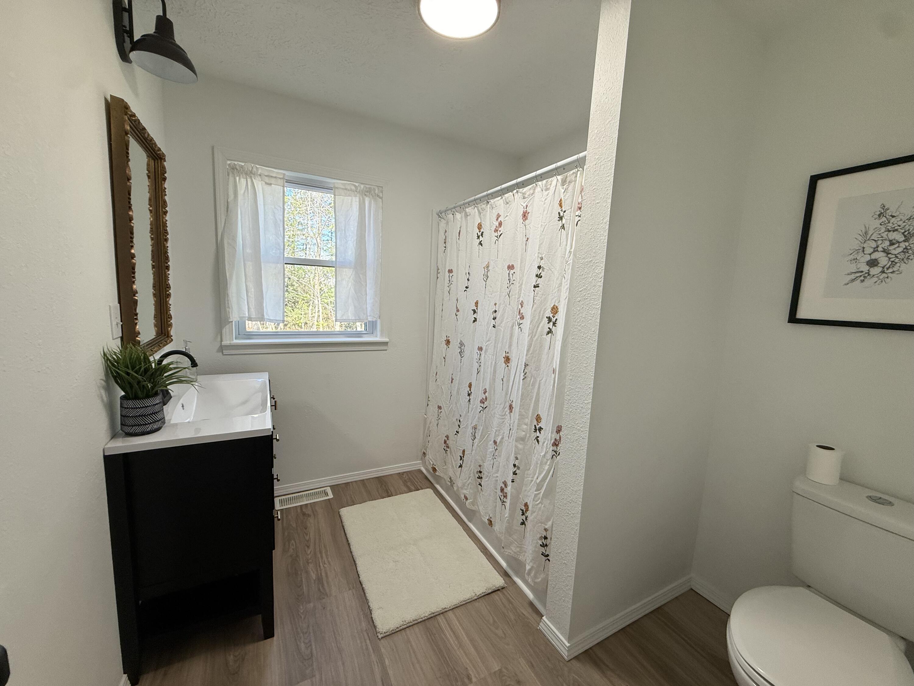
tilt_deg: -8.3
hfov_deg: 102.1
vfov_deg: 85.7
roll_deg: -3.5
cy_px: 343
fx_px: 370
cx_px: 457
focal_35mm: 14
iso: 100
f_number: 2.2
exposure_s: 1/120
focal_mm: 2.22
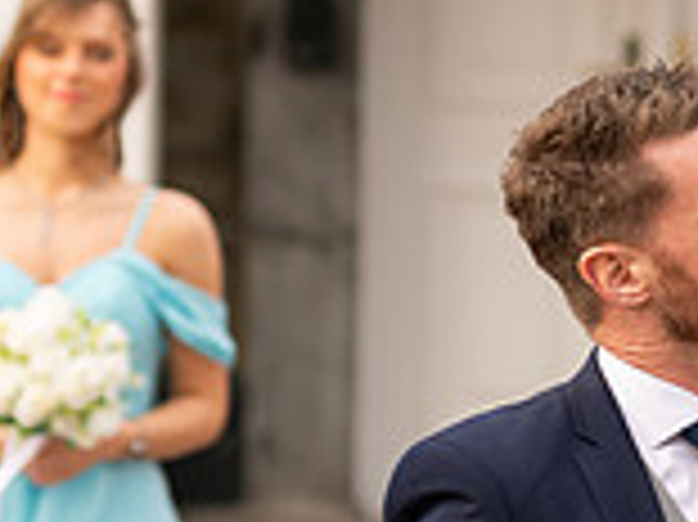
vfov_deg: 3.4
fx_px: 8704
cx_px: 684
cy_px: 506
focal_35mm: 432
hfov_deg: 4.6
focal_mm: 120
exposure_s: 1/250
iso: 160
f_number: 3.5
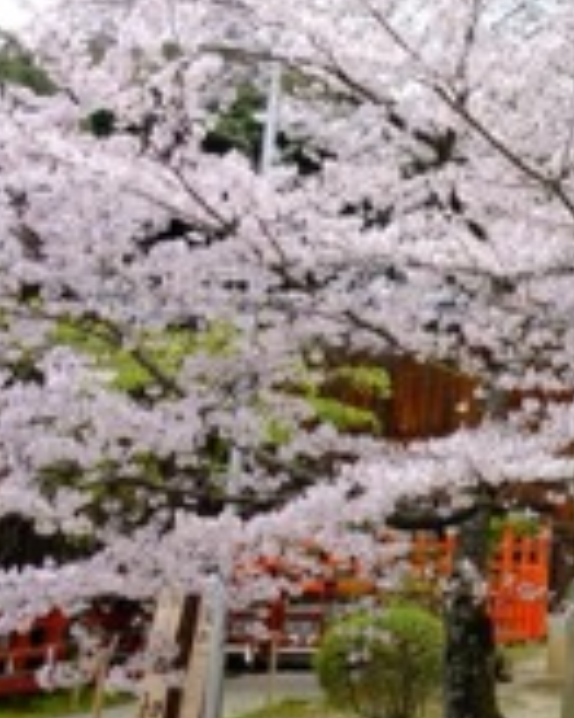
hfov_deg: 20.0
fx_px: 1403
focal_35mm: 66
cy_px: 223
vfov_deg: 28.5
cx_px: 863
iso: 200
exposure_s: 1/480
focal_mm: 16
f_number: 2.8
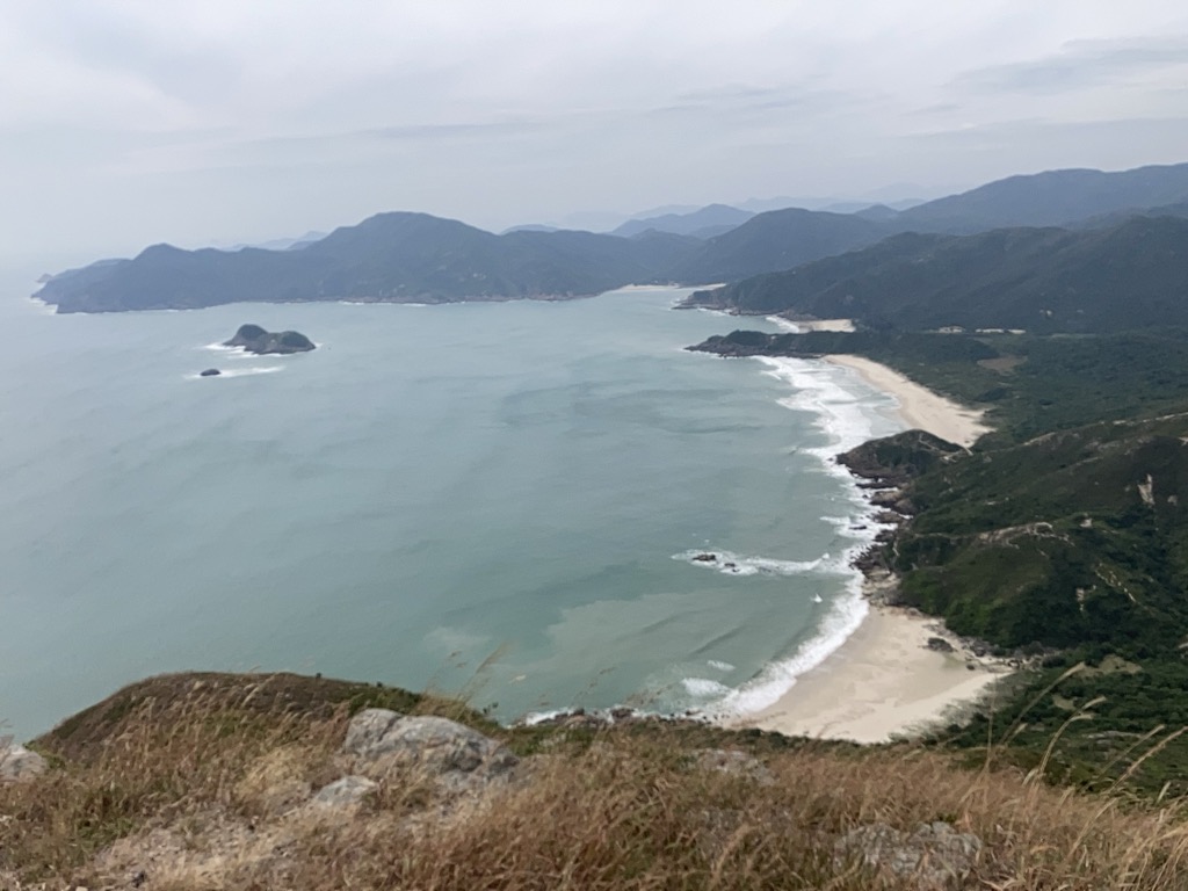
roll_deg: +1.8
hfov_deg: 63.4
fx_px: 961
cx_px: 594
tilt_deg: -12.9
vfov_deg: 49.7
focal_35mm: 28
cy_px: 446
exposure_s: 1/3731
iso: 20
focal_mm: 3.99
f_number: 1.8
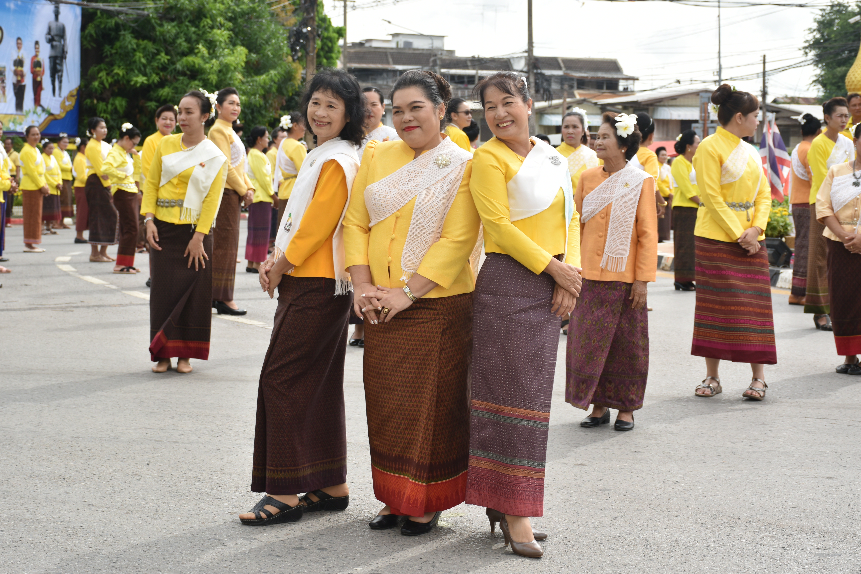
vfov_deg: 18.2
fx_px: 1794
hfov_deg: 27.0
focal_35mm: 75
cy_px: 287
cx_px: 430
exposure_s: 1/200
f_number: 7.1
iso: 100
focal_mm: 50
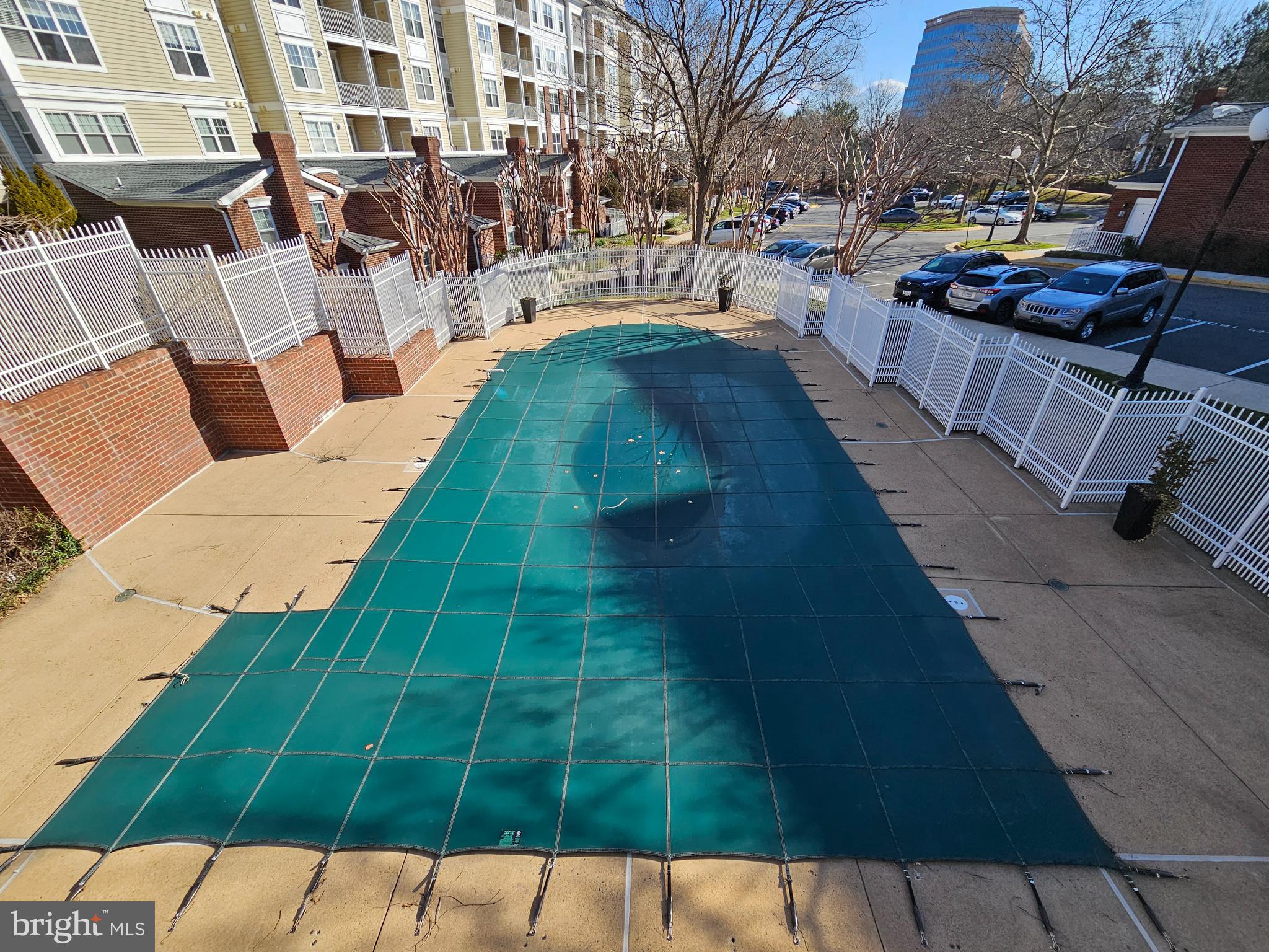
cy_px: 476
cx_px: 634
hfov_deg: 106.2
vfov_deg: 89.9
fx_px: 477
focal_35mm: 13
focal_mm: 2.2
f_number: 2.2
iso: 50
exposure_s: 1/1376
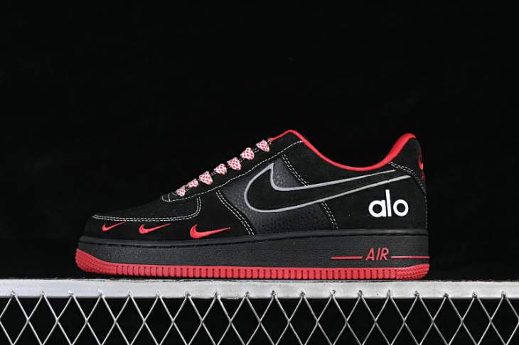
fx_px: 1081
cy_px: 172
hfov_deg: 27.0
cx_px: 260
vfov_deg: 18.2
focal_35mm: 75
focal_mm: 50
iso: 160
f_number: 6.3
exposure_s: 1/60
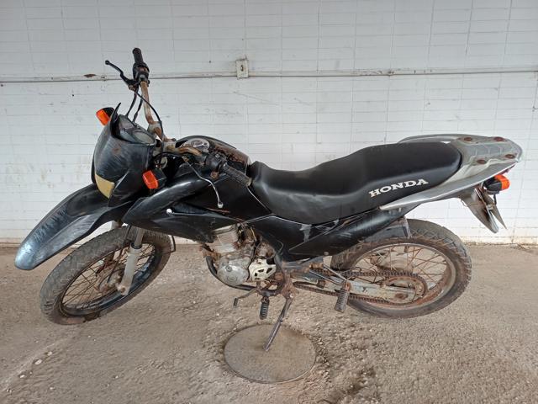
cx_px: 269
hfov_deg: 69.4
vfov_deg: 54.9
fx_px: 389
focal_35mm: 25
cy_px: 202
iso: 100
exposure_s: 1/60
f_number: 1.8
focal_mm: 4.65
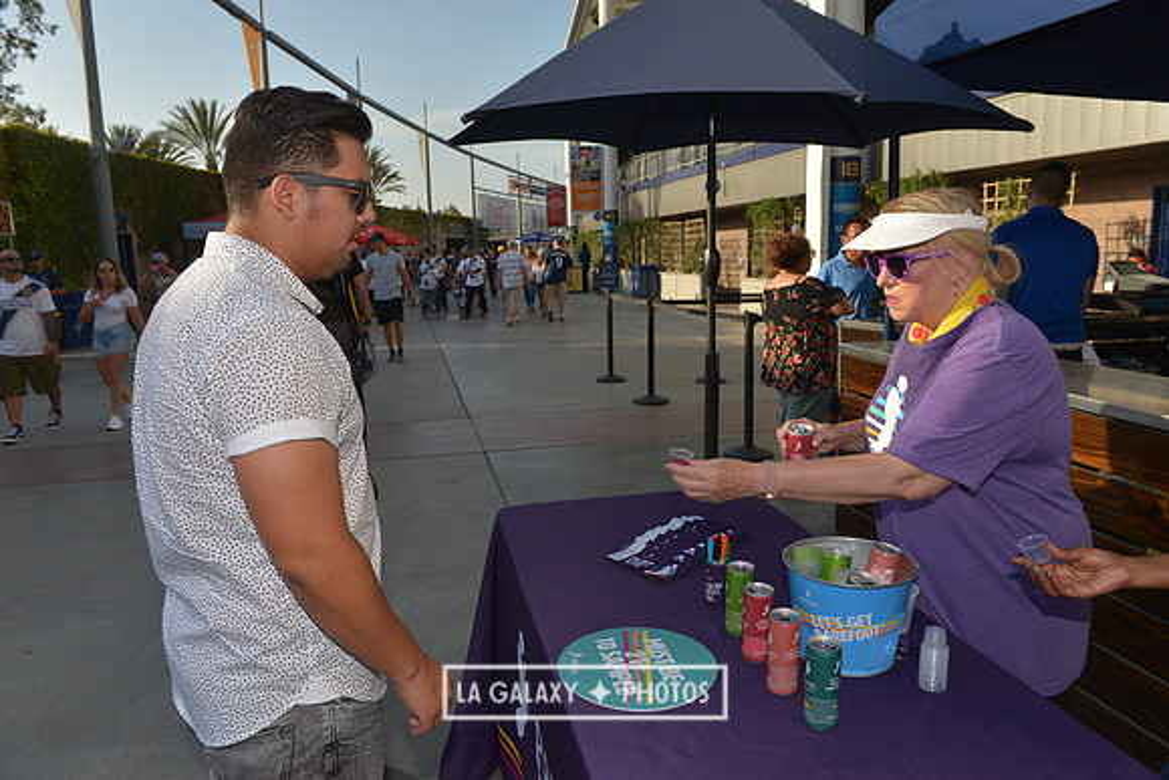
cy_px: 390
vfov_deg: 53.2
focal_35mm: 24
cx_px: 584
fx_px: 779
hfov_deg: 73.7
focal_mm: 24
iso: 1000
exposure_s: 1/3200
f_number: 7.1
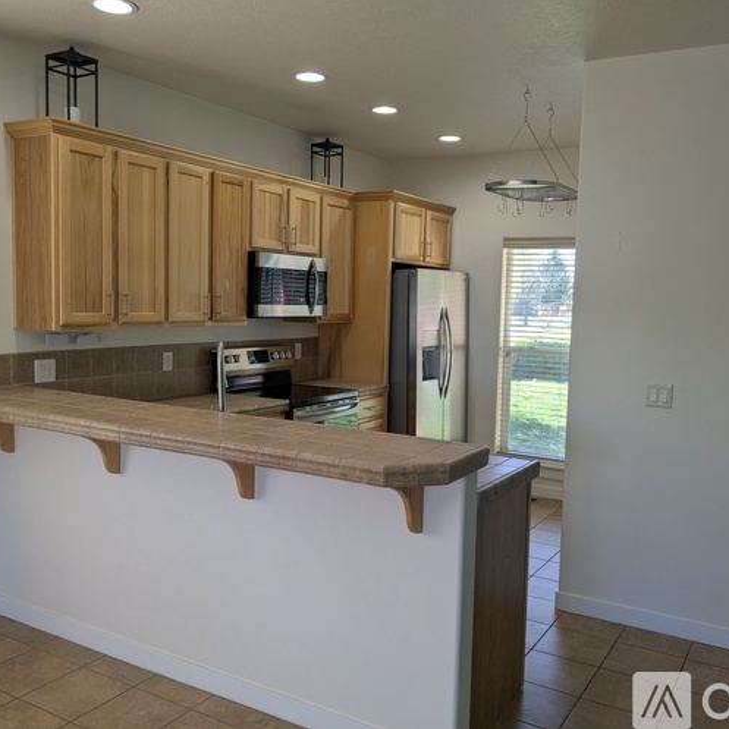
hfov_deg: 51.1
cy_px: 364
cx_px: 381
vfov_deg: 51.1
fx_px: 762
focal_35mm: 32
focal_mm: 4.38
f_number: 1.73
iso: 60
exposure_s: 1/173
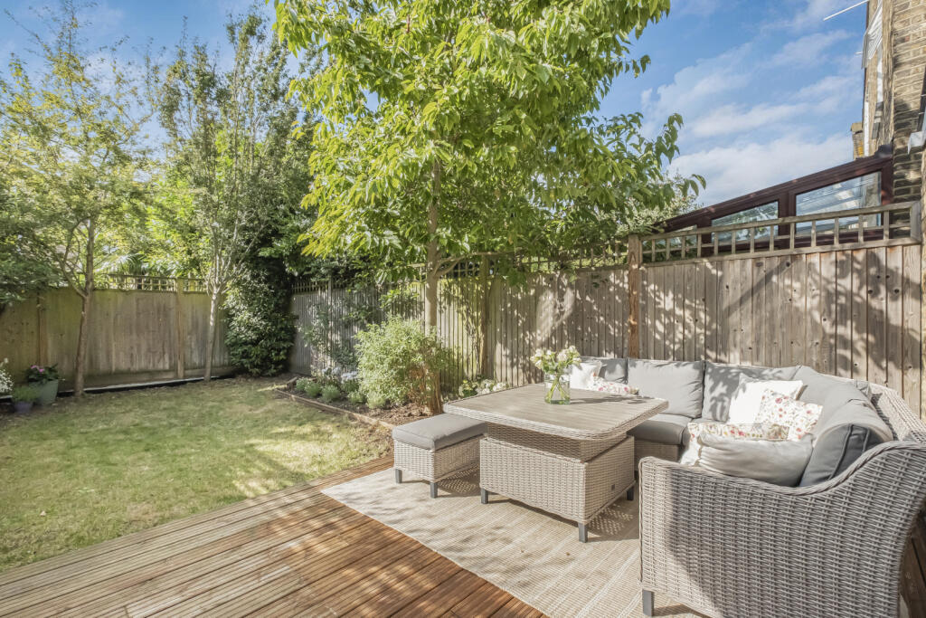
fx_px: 386
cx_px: 463
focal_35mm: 15
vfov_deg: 77.3
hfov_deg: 100.4
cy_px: 309
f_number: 14
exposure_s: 1/320
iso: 1250
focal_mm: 10
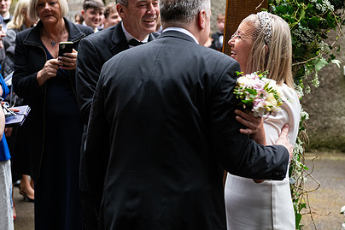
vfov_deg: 17.2
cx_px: 194
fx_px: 757
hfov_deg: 25.7
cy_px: 92
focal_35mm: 79
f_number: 3.5
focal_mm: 55
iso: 400
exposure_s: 1/160
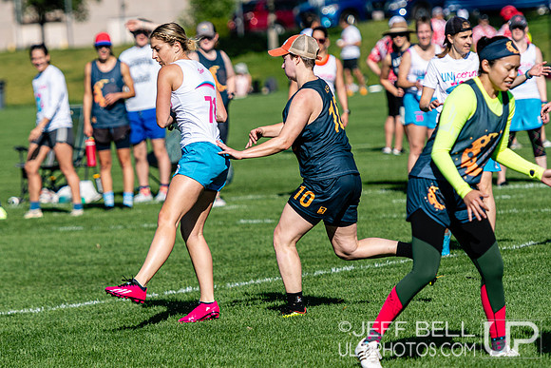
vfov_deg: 4.4
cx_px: 232
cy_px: 163
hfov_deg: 6.5
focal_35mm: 315
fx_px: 4823
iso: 100
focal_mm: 160
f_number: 3.2
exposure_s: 1/2000
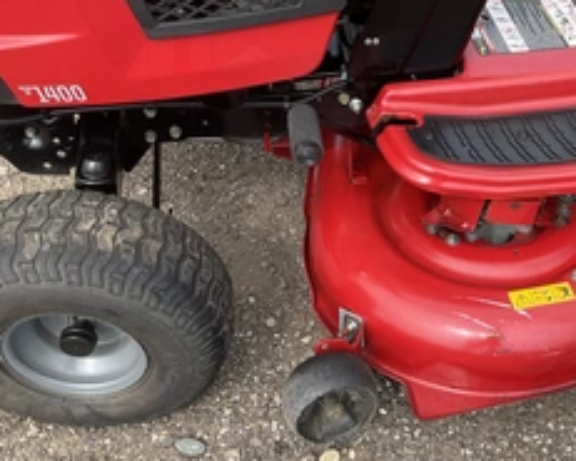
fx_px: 836
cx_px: 479
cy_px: 199
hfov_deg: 36.4
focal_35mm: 49
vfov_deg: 30.8
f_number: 1.8
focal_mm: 3
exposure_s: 1/514
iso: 25
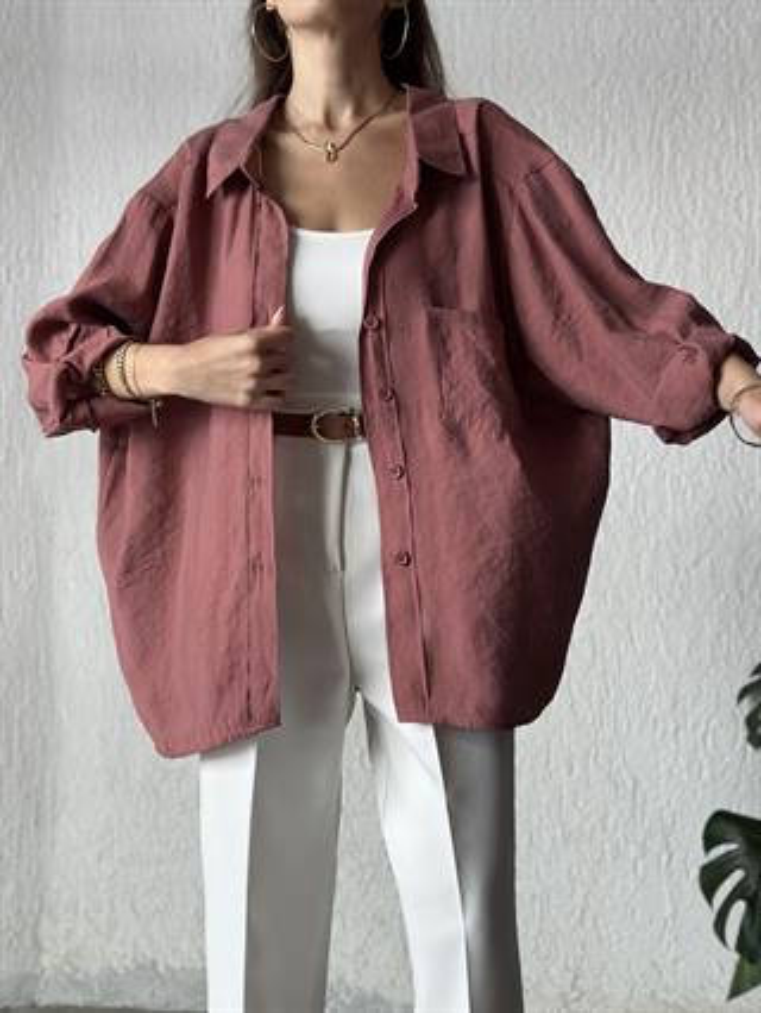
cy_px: 506
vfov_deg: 39.6
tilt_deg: +1.6
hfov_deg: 30.3
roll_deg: -0.1
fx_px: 1406
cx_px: 380
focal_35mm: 48
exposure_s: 1/121
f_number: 1.78
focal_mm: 6.86
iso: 100
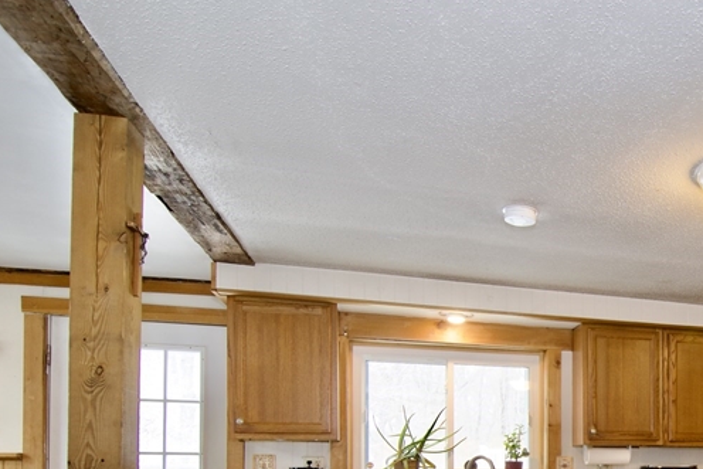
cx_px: 660
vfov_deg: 35.1
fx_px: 665
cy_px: 473
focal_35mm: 34
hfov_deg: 48.5
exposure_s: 1/15
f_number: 7.1
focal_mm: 11
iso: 360
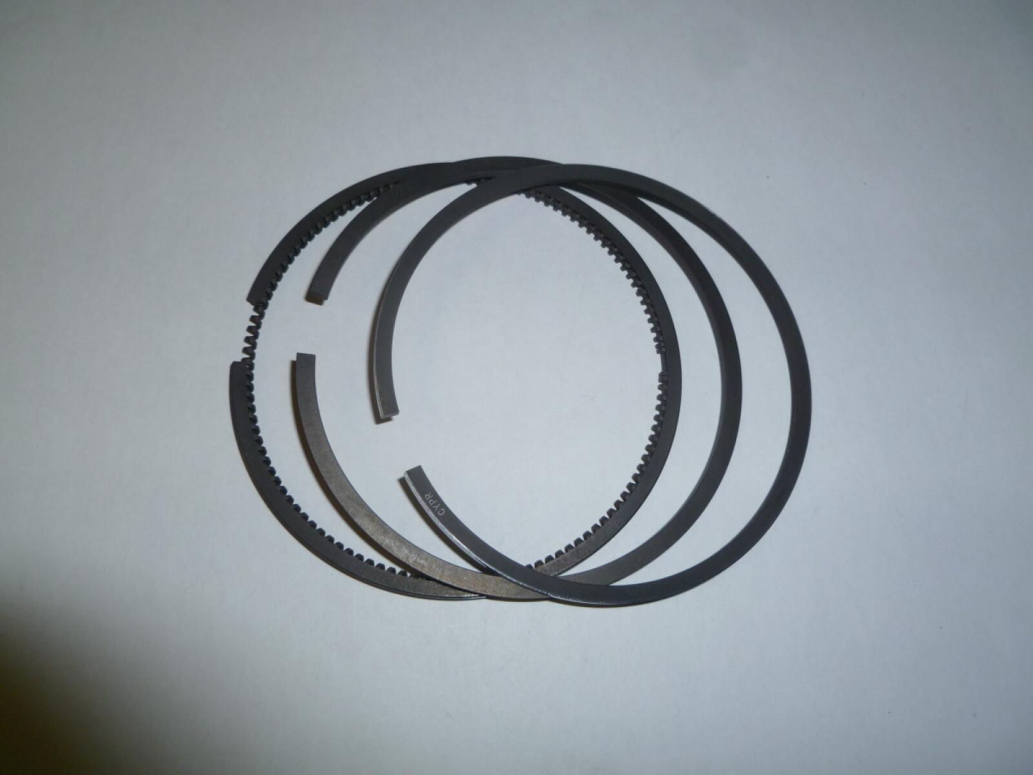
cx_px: 516
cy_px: 388
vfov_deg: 49.7
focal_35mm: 28
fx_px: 836
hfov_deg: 63.4
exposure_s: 1/30
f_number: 3.3
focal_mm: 5
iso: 100
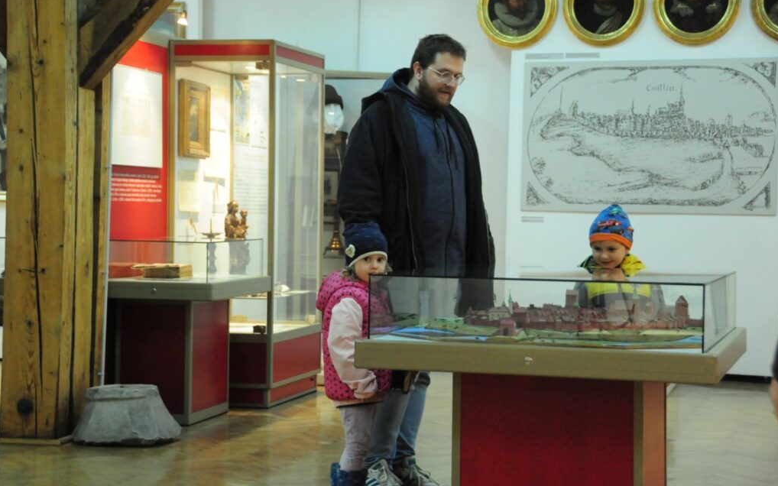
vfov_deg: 15.4
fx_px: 1792
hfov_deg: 24.5
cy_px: 233
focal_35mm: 85
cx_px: 389
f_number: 4.8
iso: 2500
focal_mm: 55
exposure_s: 1/30
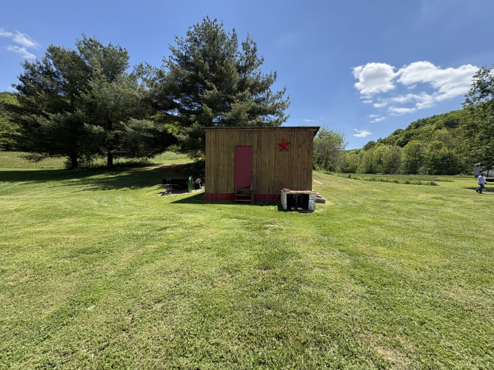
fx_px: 200
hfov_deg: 102.1
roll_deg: -0.9
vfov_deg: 85.7
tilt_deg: -0.4
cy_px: 185
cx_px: 247
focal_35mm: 14
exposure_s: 1/944
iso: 50
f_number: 2.2
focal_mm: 2.22
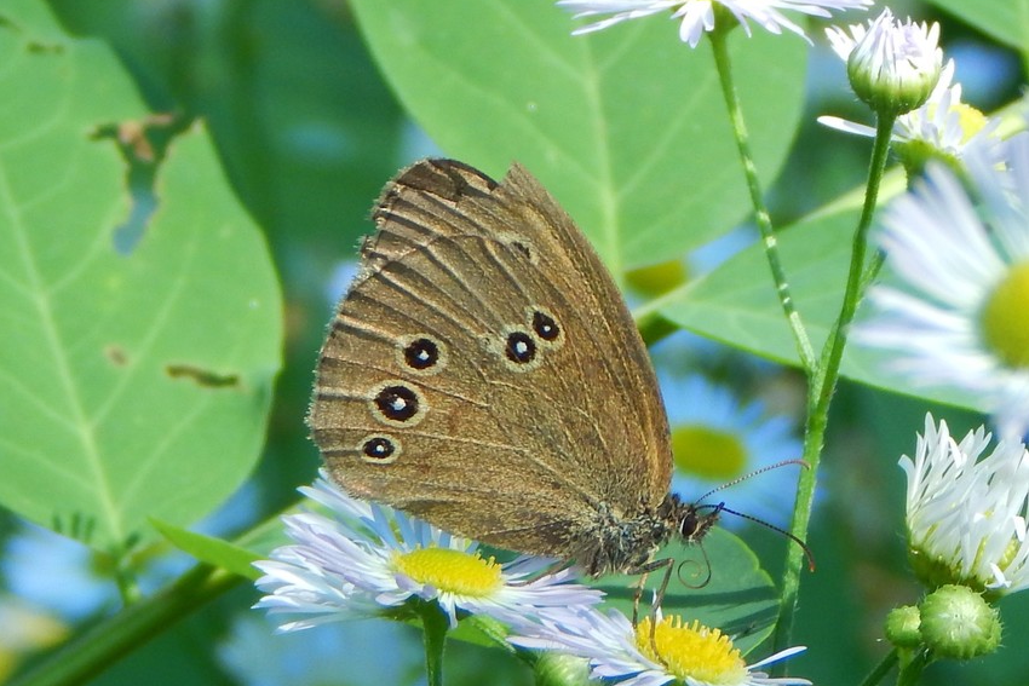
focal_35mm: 190
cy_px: 376
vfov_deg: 7.2
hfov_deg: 10.8
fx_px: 5431
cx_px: 514
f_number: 5.3
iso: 125
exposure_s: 1/160
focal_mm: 32.8
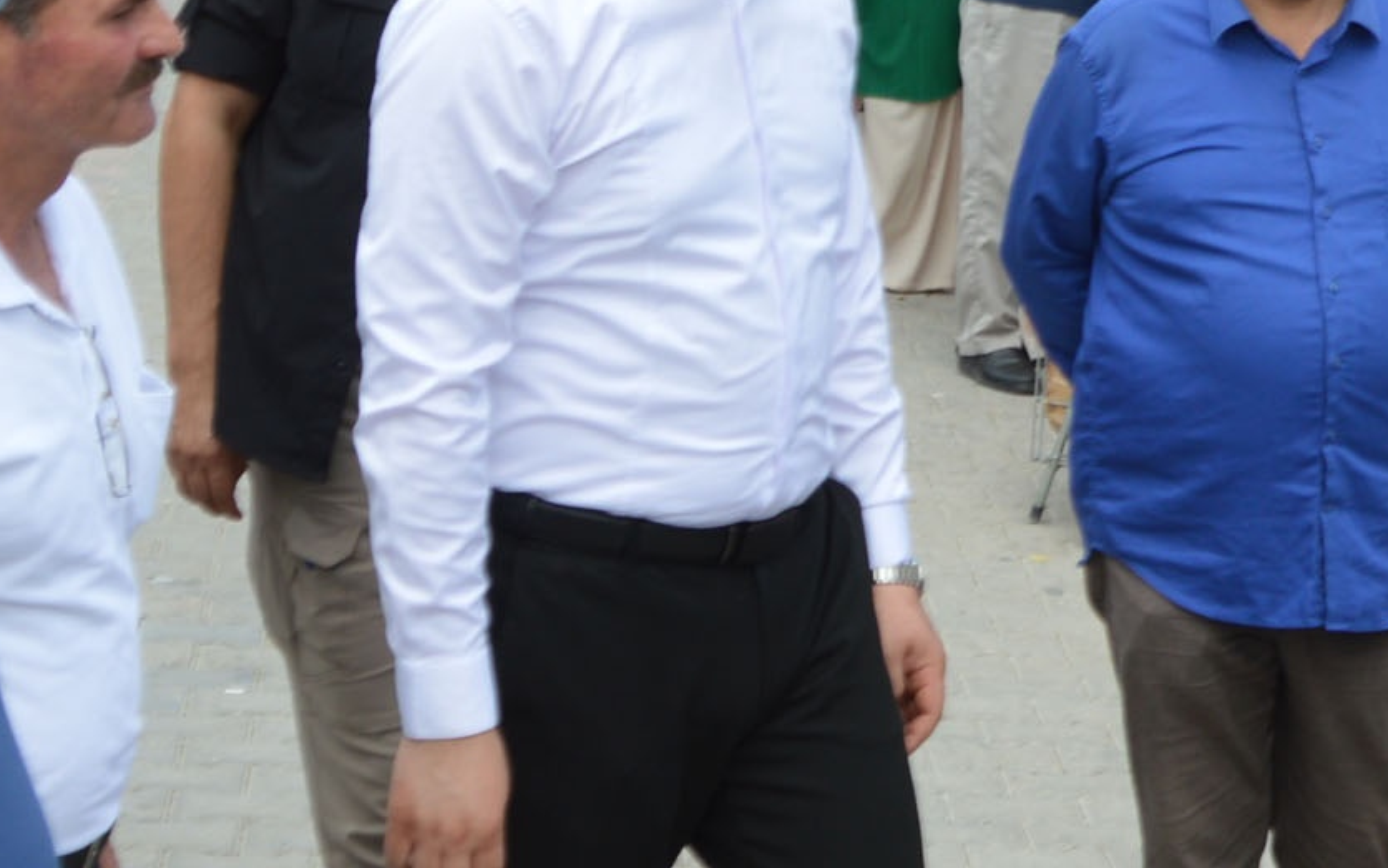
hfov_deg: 18.2
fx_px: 4313
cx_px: 1025
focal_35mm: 114
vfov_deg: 11.4
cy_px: 75
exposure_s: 1/250
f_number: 8
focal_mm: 22
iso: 100
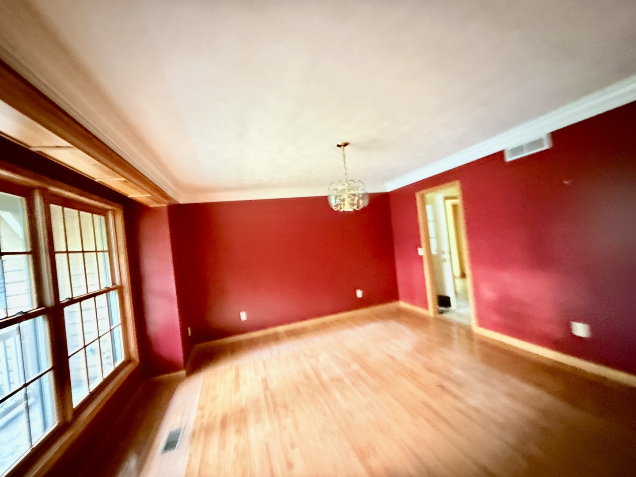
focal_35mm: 14
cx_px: 318
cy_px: 238
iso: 3200
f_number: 2.2
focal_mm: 2.22
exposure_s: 1/15
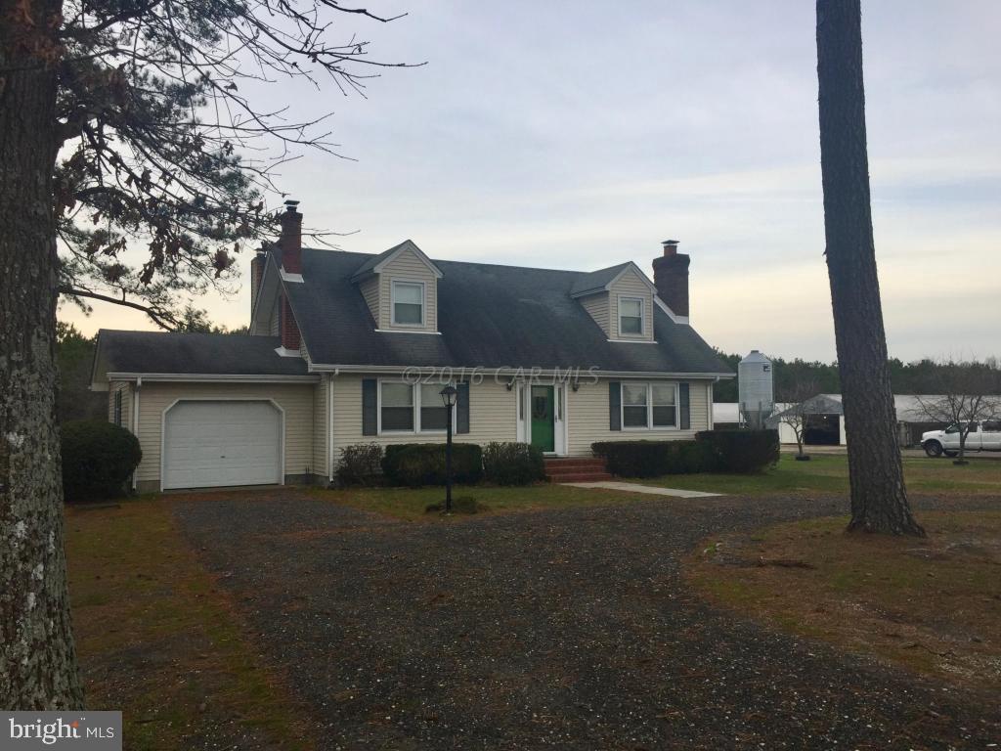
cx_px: 500
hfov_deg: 61.7
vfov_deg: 48.2
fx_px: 839
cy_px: 376
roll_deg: -0.4
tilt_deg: +1.8
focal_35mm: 29
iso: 32
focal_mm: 4.15
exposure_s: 1/706
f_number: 2.2
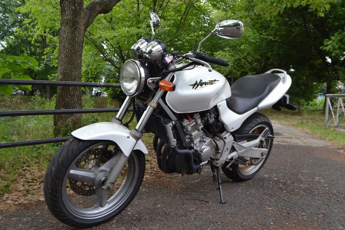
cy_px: 115
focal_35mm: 33
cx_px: 172
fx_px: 316
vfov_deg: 40.0
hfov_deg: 57.2
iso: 140
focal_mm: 22
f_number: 5.6
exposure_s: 1/125
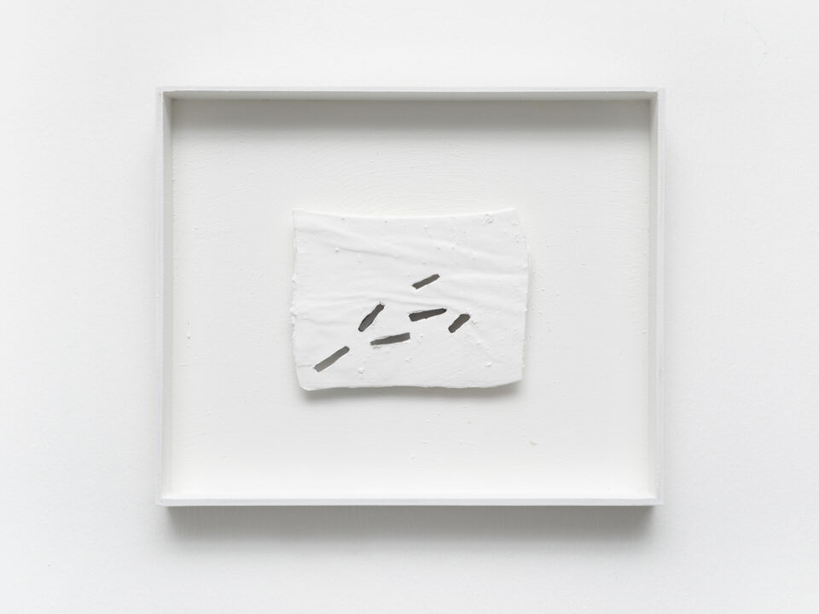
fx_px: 1372
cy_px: 307
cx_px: 410
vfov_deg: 25.2
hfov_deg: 33.2
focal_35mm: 58
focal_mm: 75
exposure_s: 1/500
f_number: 16
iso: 200
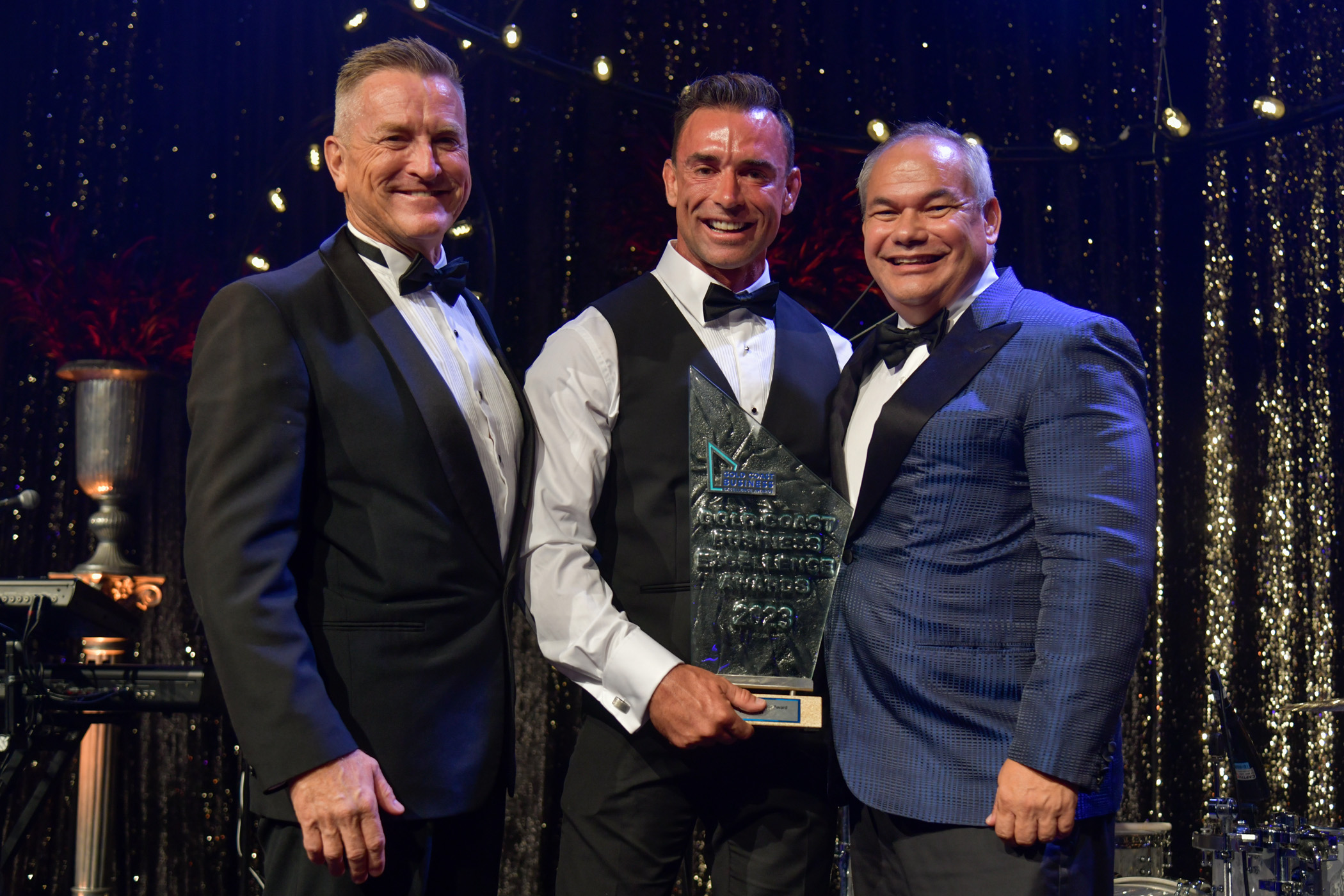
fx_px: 1643
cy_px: 448
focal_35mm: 44
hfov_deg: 44.5
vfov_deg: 30.5
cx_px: 672
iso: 1000
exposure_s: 1/200
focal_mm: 44
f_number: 4.5
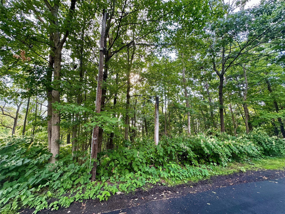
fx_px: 115
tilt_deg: +13.1
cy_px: 107
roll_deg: +1.3
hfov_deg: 102.1
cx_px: 142
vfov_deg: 85.7
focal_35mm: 14
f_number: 2.2
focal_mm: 2.22
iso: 100
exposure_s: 1/99
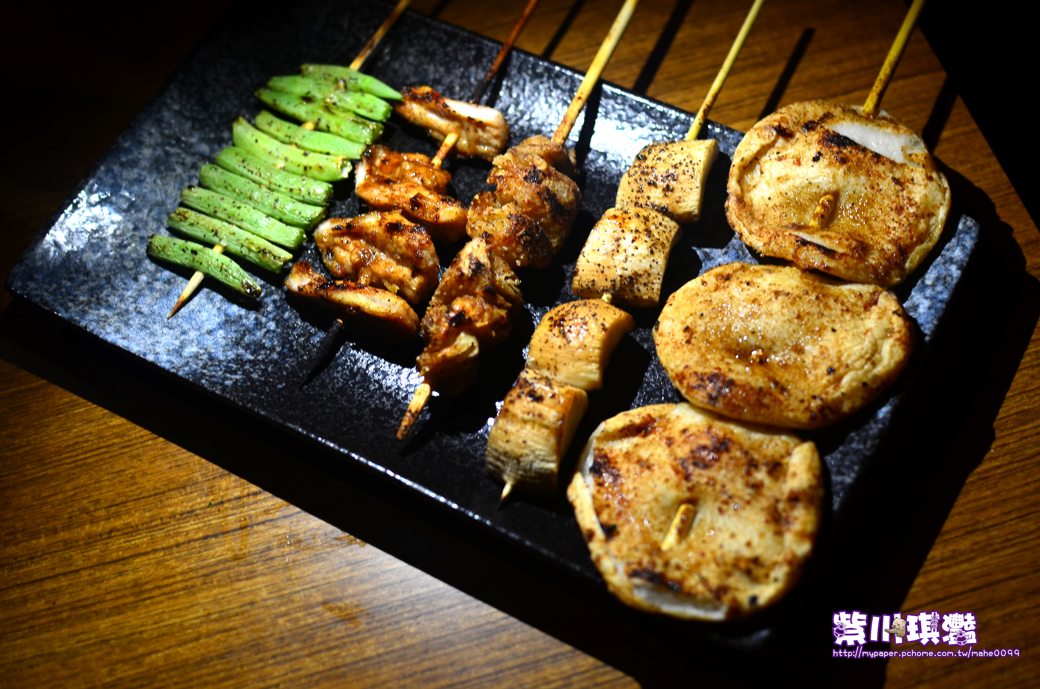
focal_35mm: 52
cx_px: 520
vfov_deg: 25.6
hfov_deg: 37.9
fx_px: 1514
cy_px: 344
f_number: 2.8
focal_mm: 35
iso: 320
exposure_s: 1/25
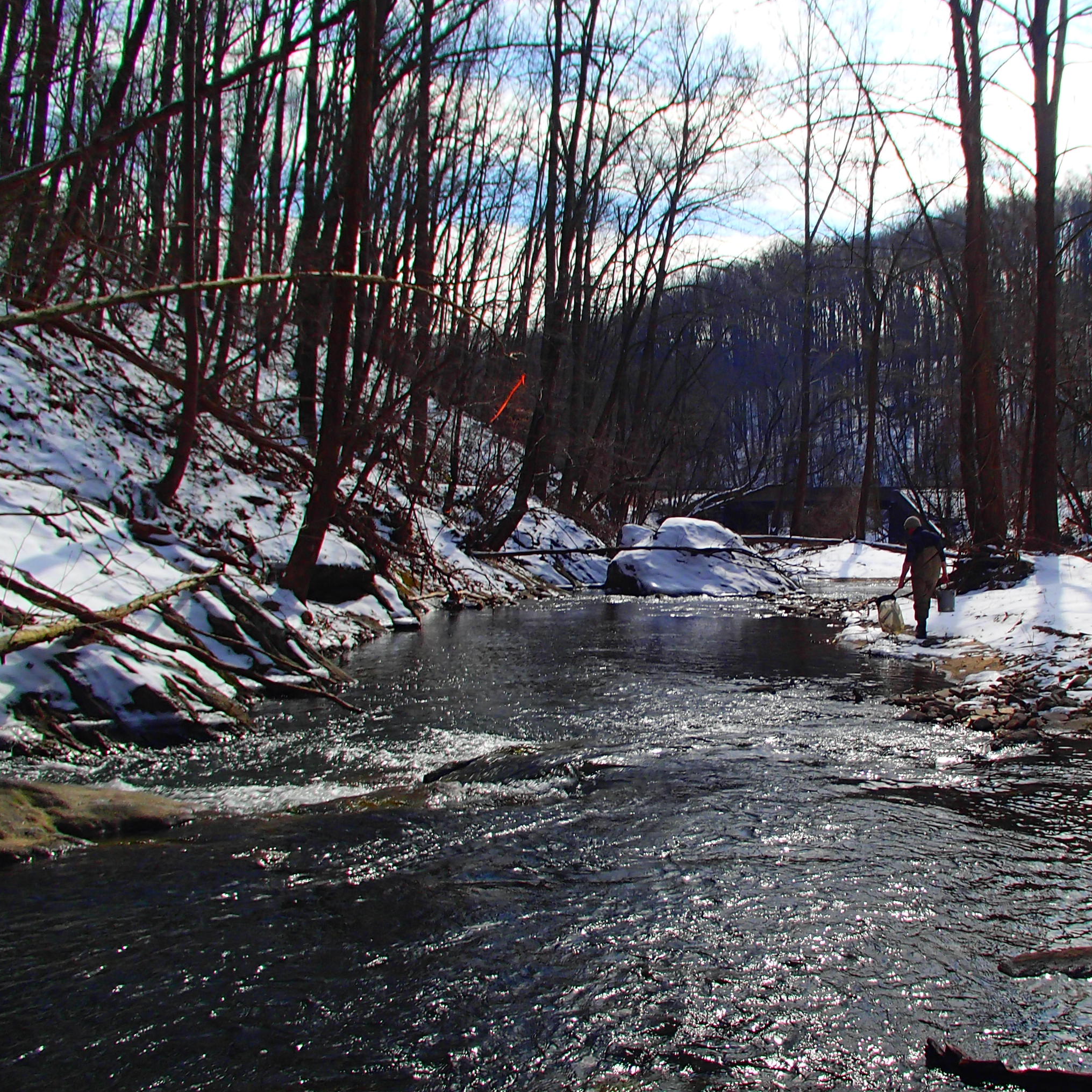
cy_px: 583
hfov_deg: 42.2
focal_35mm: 39
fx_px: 1392
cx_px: 744
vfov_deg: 42.8
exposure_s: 1/125
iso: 100
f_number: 11
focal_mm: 5
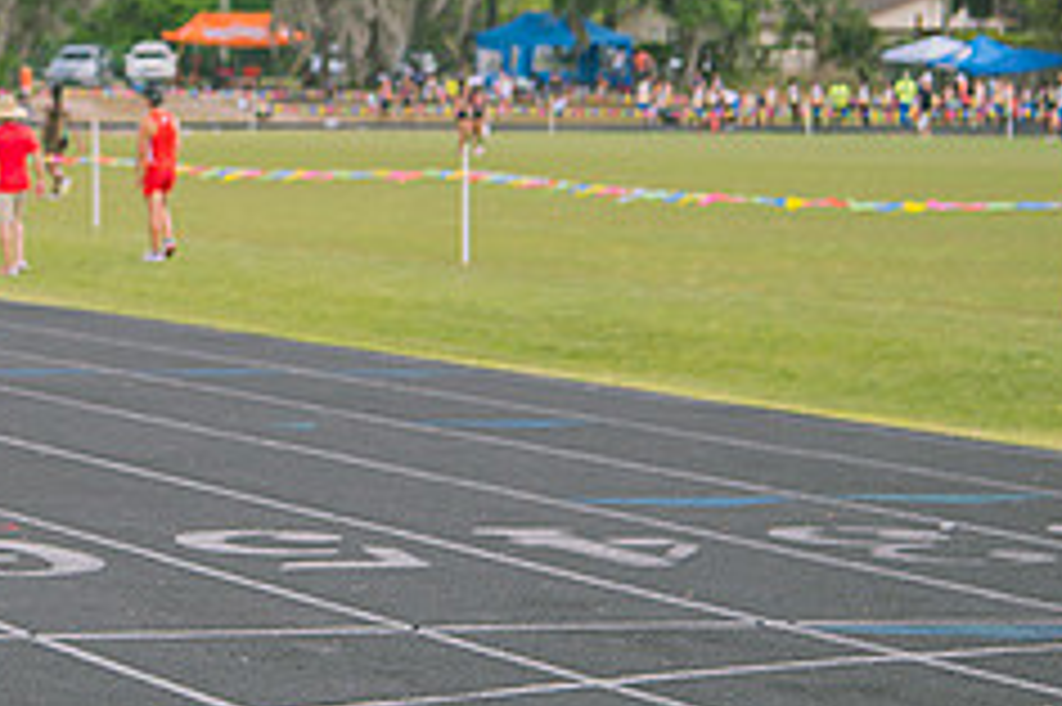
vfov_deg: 10.1
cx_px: -18
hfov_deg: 14.9
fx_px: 3980
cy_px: 157
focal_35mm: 135
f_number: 4
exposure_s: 1/200
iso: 200
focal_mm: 55
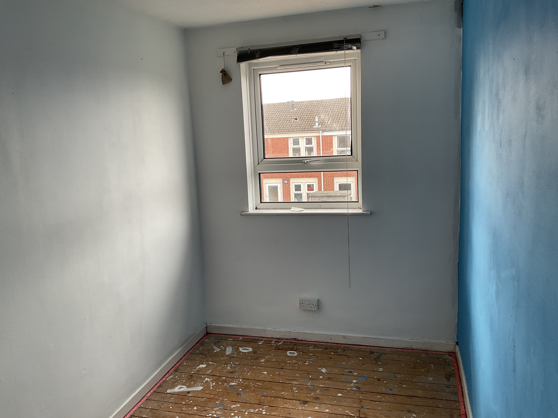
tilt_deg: -9.0
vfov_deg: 48.2
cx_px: 279
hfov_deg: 61.7
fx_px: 467
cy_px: 209
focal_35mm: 29
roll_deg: +3.0
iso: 40
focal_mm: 3
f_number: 1.8
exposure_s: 1/120
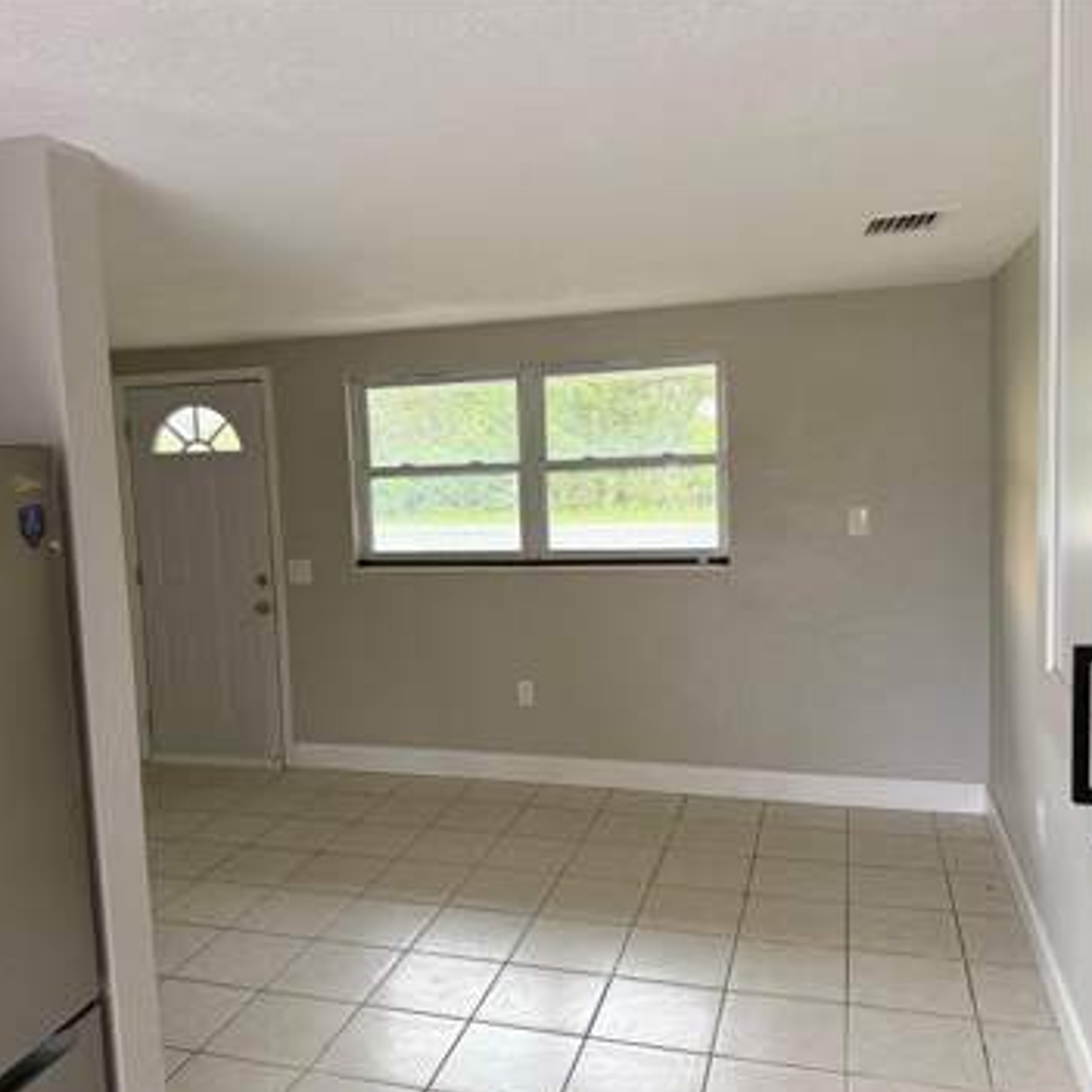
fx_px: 1035
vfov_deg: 55.6
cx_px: 488
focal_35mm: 29
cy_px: 548
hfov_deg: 55.5
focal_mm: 6.76
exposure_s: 1/60
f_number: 1.78
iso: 800
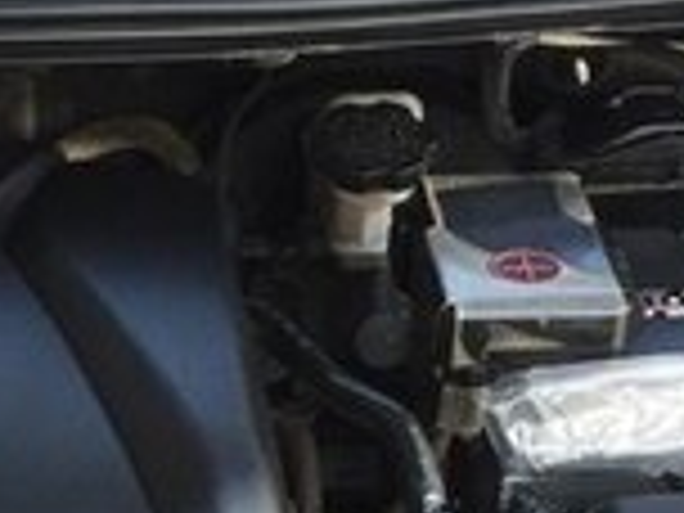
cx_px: -72
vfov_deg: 11.3
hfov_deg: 15.2
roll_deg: +1.7
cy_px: 785
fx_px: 2490
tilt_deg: -37.4
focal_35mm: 126
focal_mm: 4.15
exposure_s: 1/100
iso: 50
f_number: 2.2
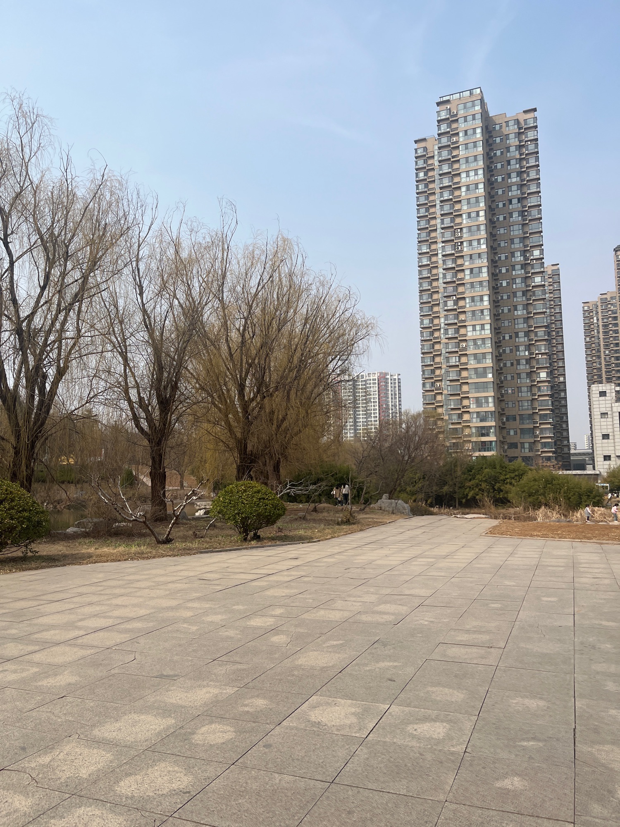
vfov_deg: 67.3
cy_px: 414
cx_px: 310
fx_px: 621
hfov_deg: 53.1
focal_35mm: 26
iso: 50
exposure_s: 1/4854
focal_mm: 5.1
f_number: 1.6
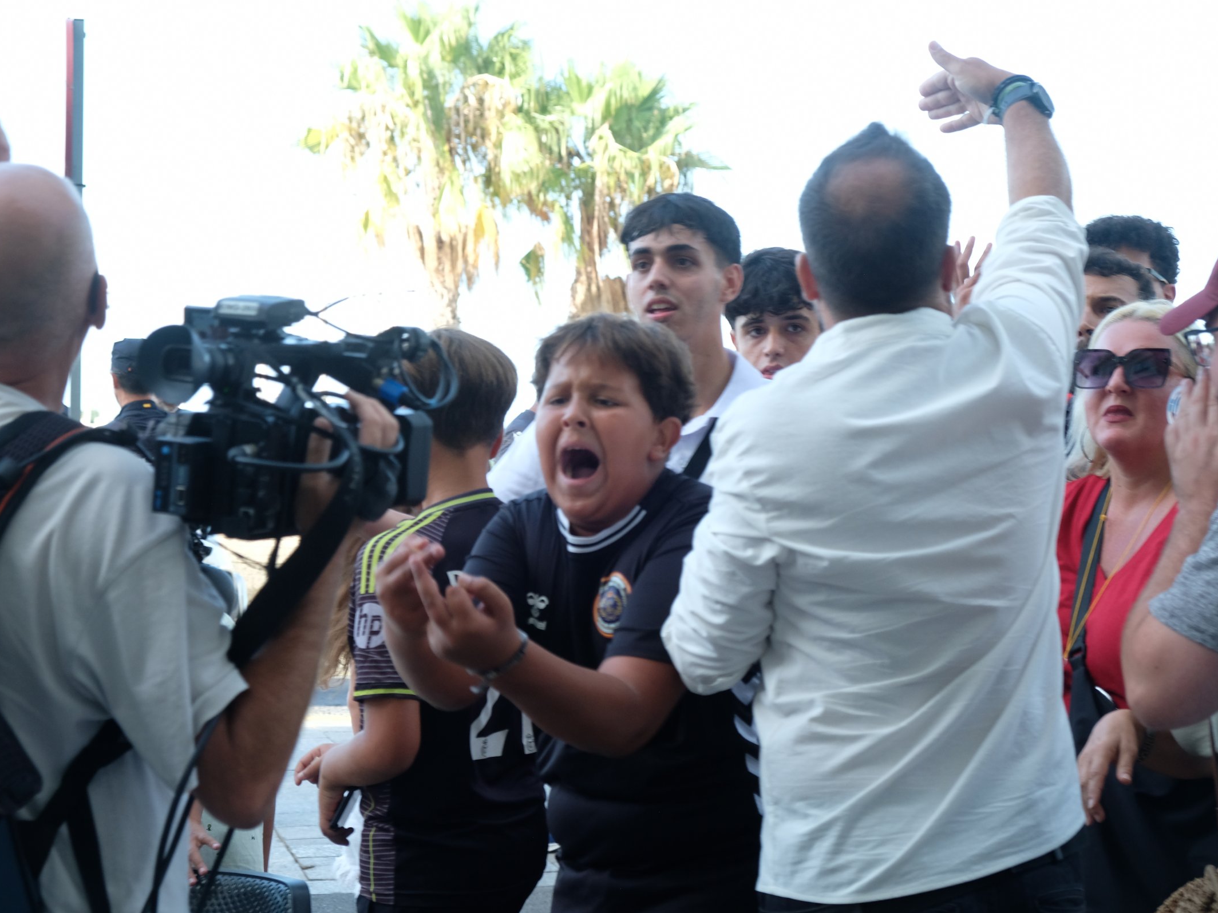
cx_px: 607
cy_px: 457
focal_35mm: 90
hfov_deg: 21.8
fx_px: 3167
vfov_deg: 16.4
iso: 800
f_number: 6.4
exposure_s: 1/250
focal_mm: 55
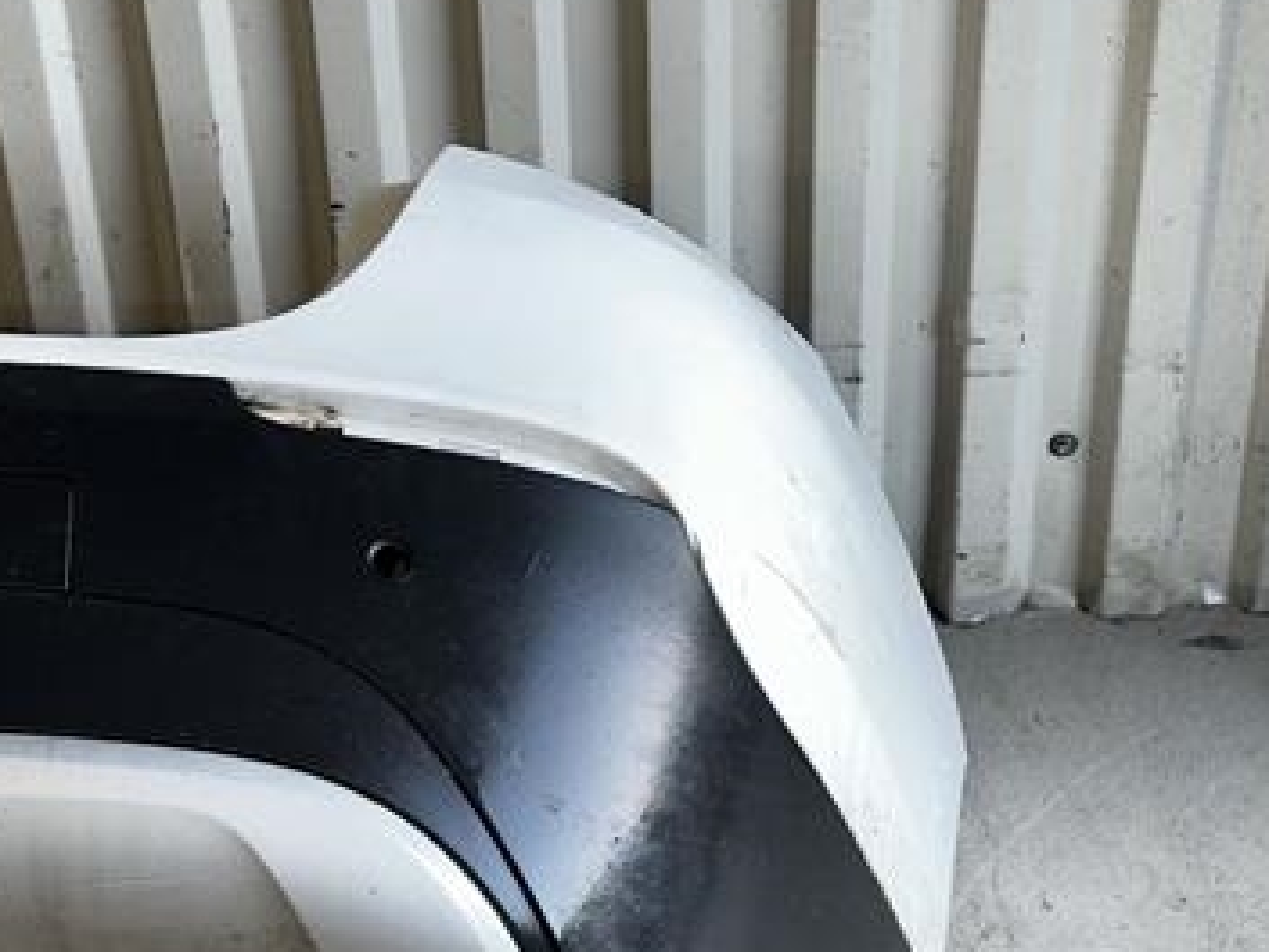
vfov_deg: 16.9
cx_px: 439
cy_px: 751
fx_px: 3190
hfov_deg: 22.4
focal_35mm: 87
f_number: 1.78
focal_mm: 6.86
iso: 40
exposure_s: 1/46
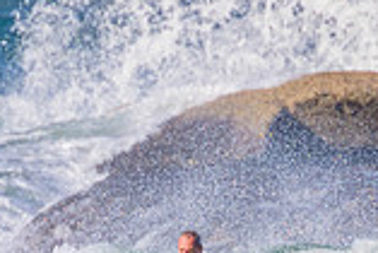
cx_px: 106
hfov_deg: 0.7
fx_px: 31034
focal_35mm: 2953
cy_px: 418
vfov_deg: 0.5
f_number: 11
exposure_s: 1/2000
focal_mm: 800
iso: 1400
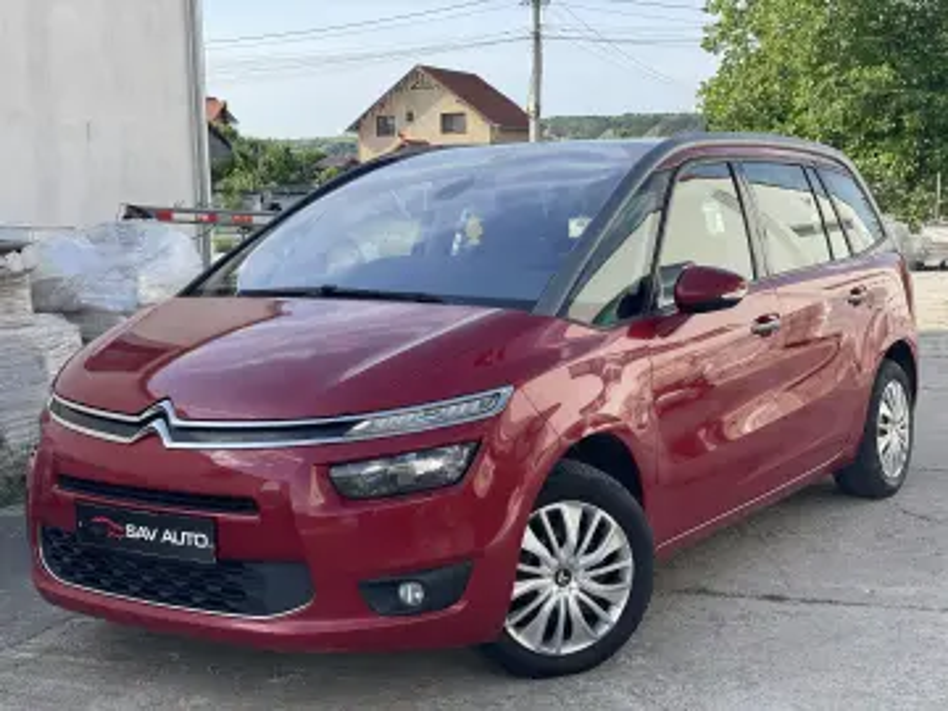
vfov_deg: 28.0
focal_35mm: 52
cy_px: 356
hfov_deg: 36.8
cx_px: 474
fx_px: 1424
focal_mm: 6
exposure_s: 1/737
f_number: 2
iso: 32
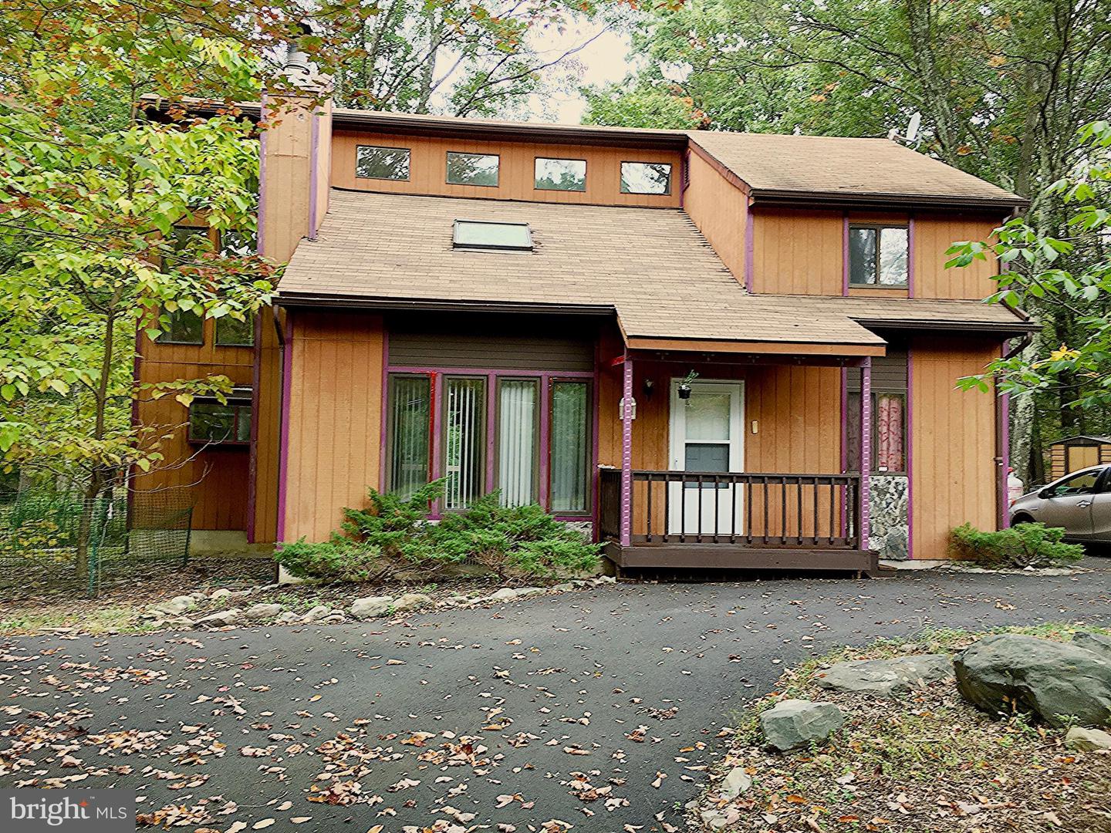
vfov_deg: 48.2
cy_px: 416
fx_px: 931
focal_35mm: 29
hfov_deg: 61.7
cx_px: 556
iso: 25
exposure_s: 1/60
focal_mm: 4.15
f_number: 2.2
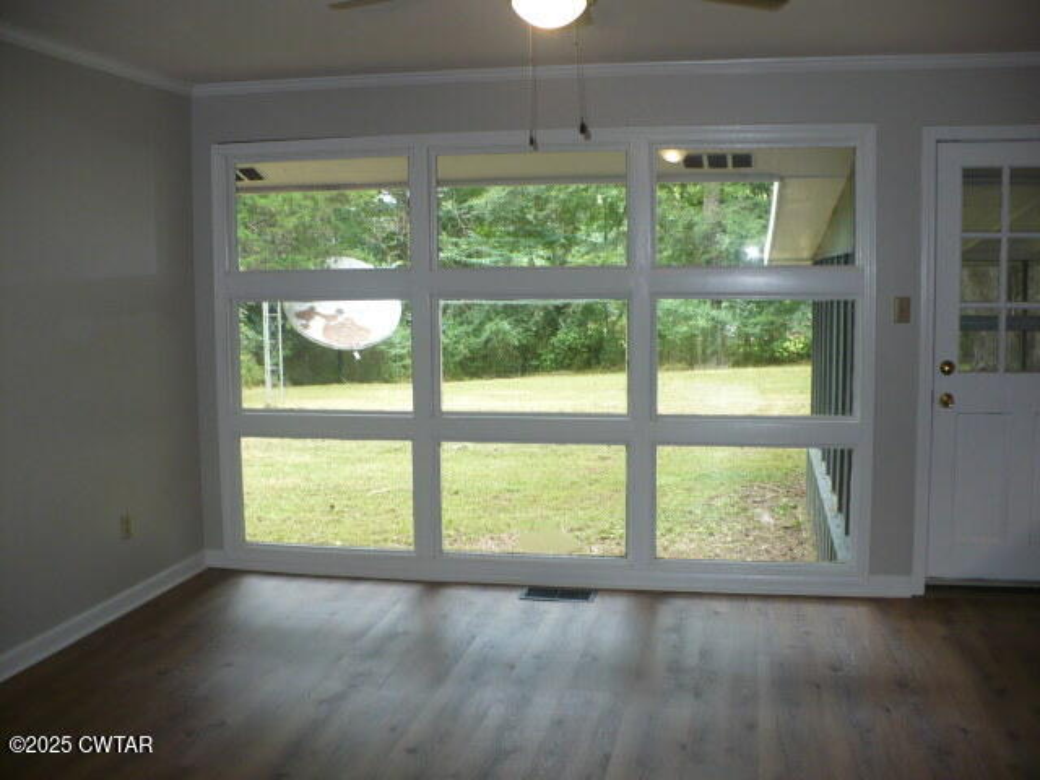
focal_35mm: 37
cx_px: 520
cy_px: 390
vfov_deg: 38.7
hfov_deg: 50.1
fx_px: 1112
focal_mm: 6.1
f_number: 2.8
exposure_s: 1/30
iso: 125
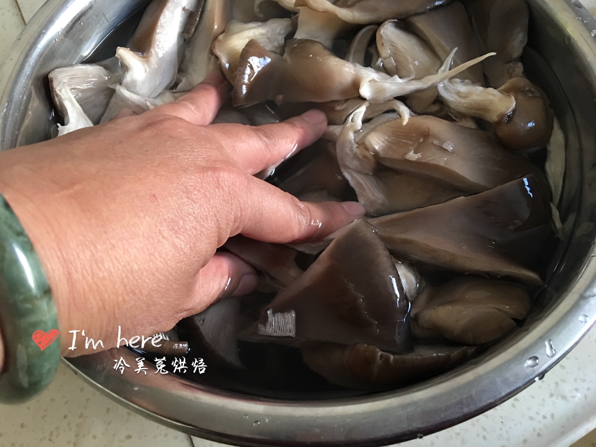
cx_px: 298
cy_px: 224
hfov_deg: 61.7
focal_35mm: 29
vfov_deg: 48.2
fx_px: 499
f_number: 2.2
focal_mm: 4.15
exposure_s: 1/10
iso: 80
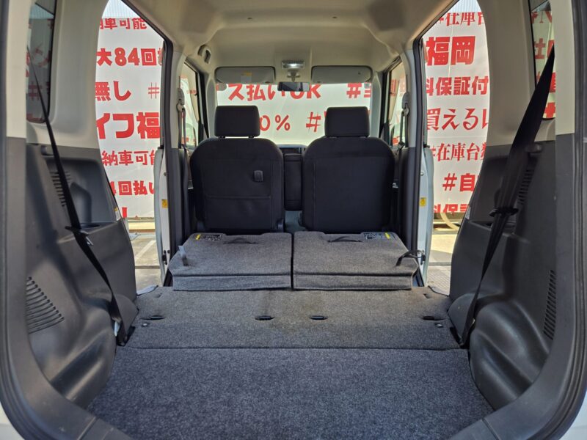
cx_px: 294
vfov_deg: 58.9
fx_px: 390
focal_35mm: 23
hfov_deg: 73.9
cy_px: 220
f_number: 1.8
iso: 25
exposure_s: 1/180
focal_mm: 5.4
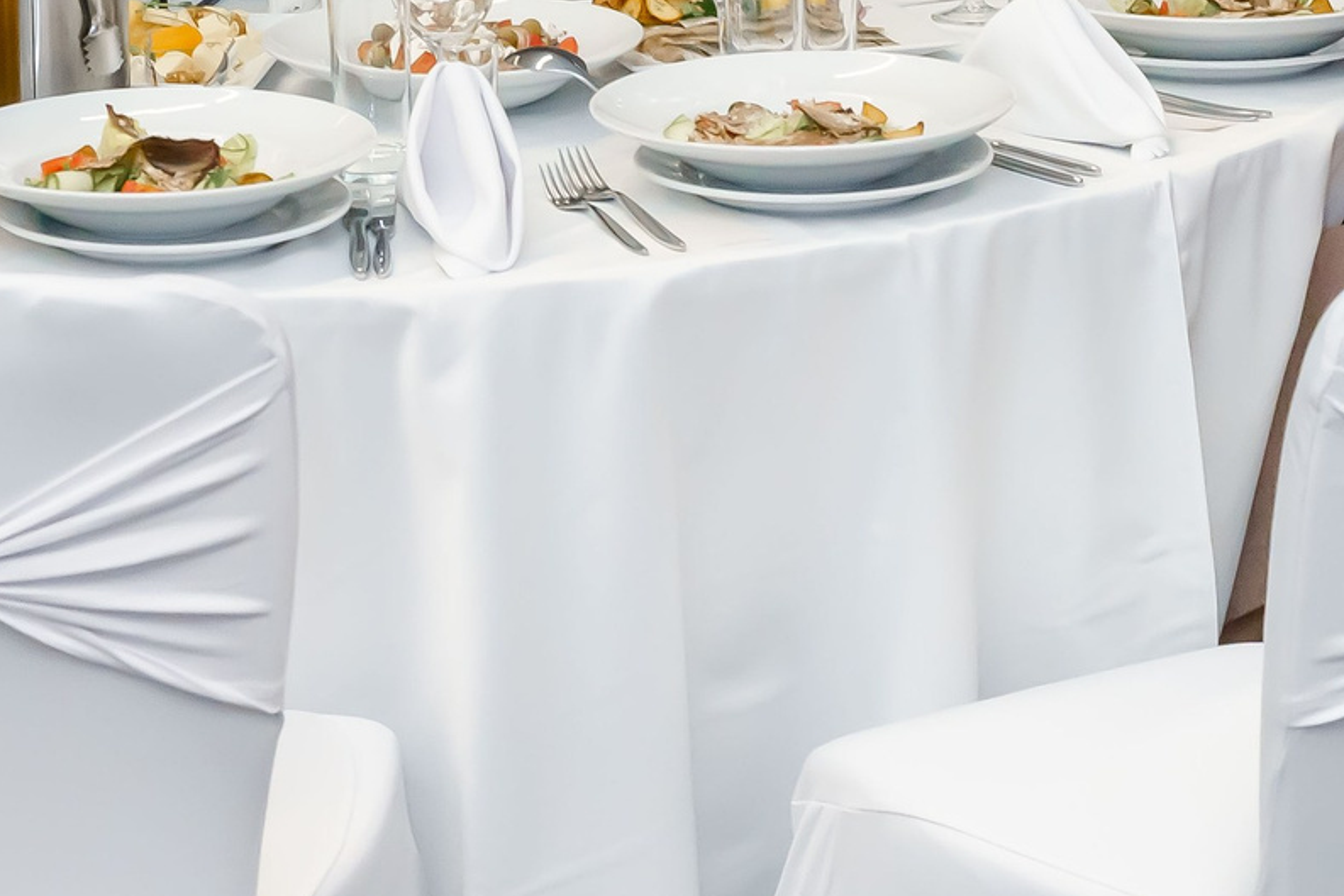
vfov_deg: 11.8
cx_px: 97
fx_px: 4219
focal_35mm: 113
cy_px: -302
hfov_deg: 17.8
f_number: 4.5
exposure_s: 1/125
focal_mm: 35
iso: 3200
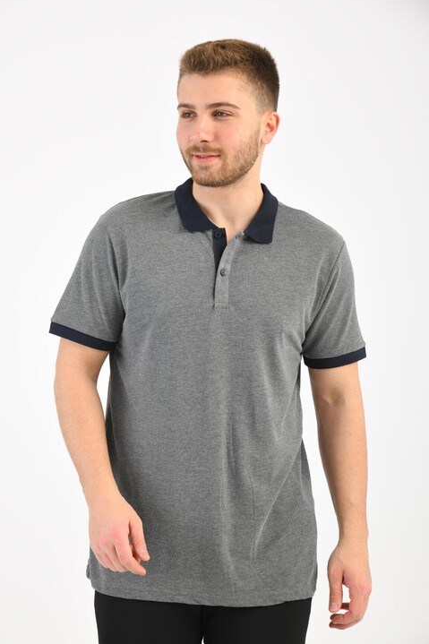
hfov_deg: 18.7
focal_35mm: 73
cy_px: 330
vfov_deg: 27.7
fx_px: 1305
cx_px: 209
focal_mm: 70
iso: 100
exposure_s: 1/160
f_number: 7.1
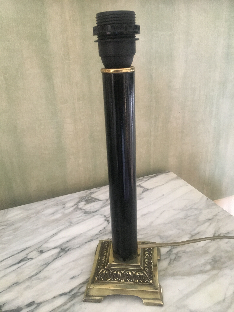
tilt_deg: -22.3
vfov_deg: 61.7
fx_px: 261
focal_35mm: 29
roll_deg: +2.6
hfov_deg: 48.2
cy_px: 156
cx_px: 117
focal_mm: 4.15
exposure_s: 1/17
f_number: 2.2
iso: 200
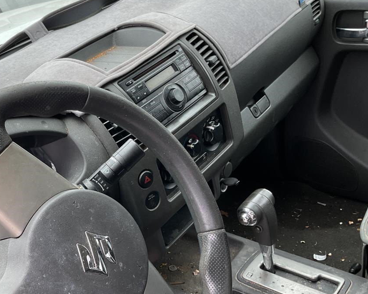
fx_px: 468
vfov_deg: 34.8
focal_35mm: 43
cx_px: 99
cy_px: 163
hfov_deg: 41.8
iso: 20
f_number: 1.8
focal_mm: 3
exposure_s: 1/120
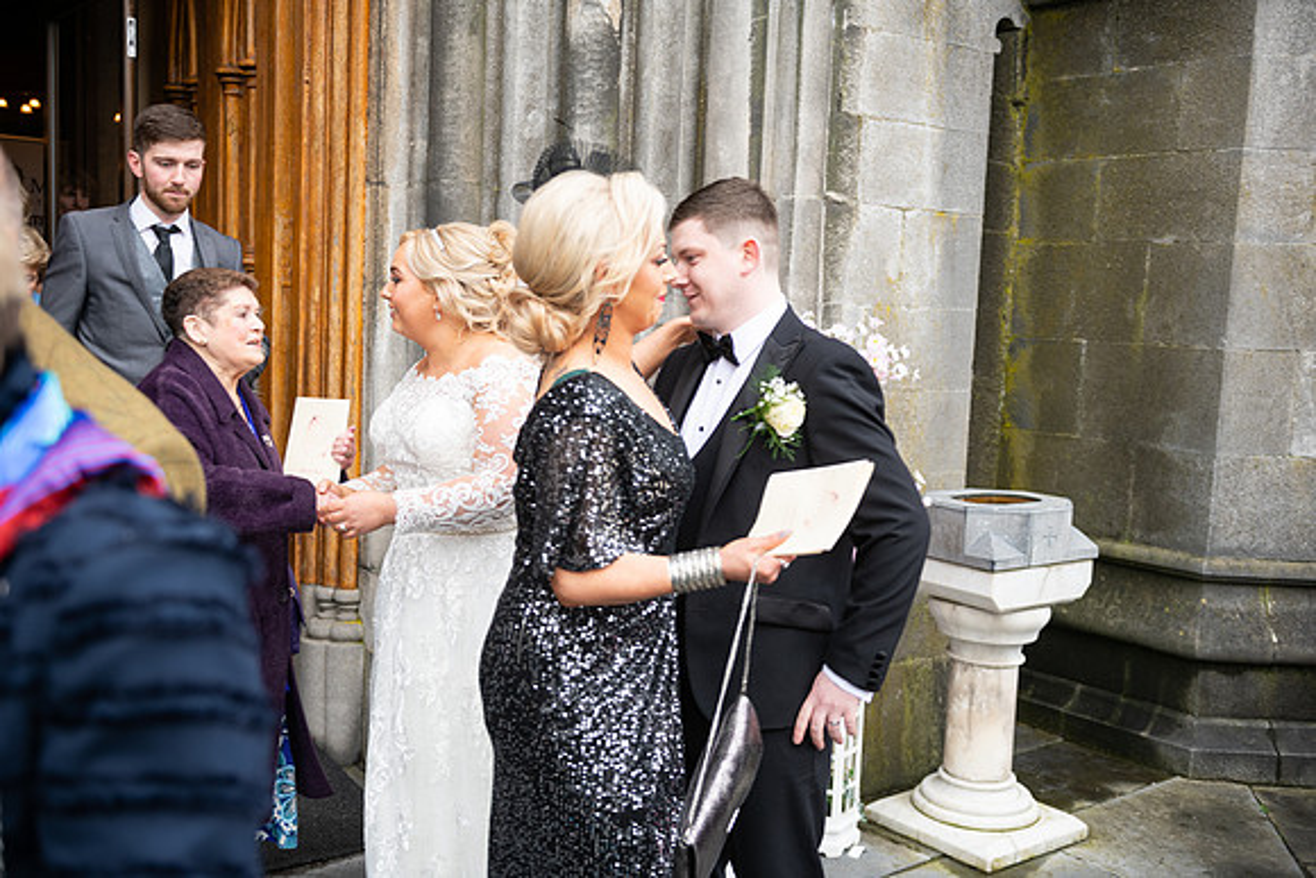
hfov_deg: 53.1
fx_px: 1316
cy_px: 439
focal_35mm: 36
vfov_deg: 36.9
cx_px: 658
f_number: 3.5
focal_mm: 36
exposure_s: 1/160
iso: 125
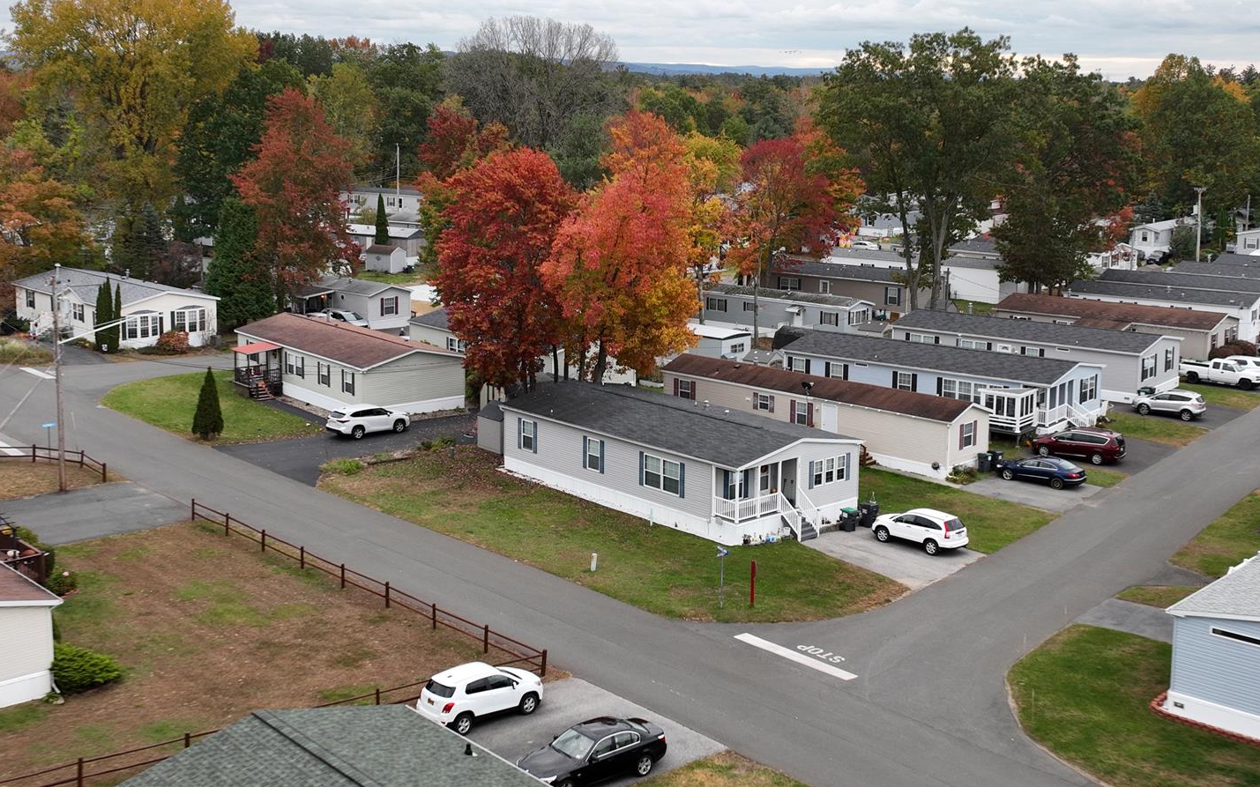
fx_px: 1511
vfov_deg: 29.0
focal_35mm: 44
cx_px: 647
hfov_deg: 45.3
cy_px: 274
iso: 130
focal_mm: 12.29
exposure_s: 1/50
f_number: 2.8
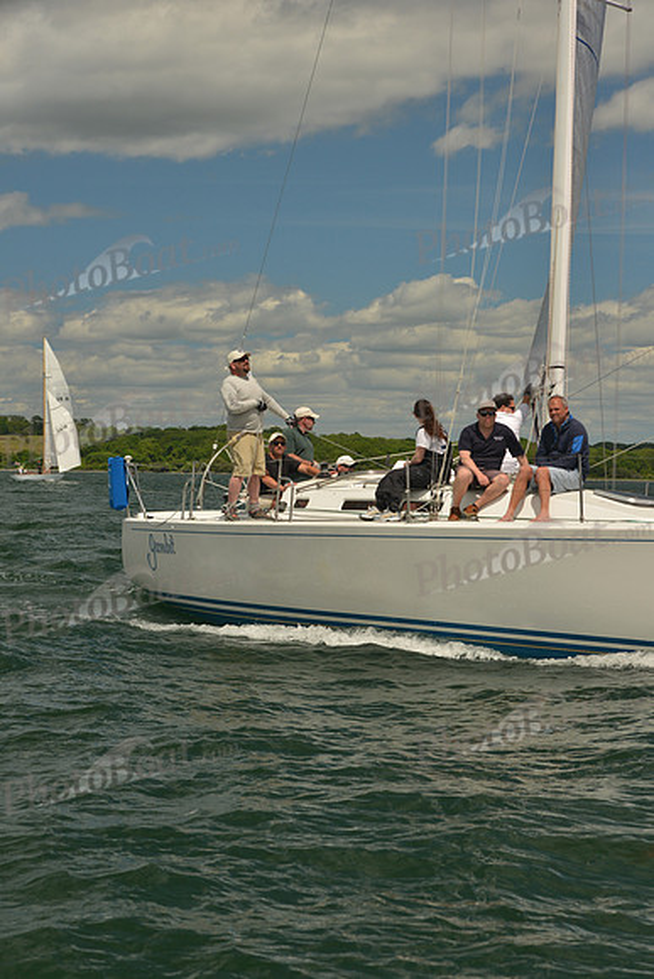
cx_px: 327
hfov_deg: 15.9
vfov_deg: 23.6
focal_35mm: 86
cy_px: 490
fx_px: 2342
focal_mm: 86
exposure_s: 1/1000
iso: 400
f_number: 7.1
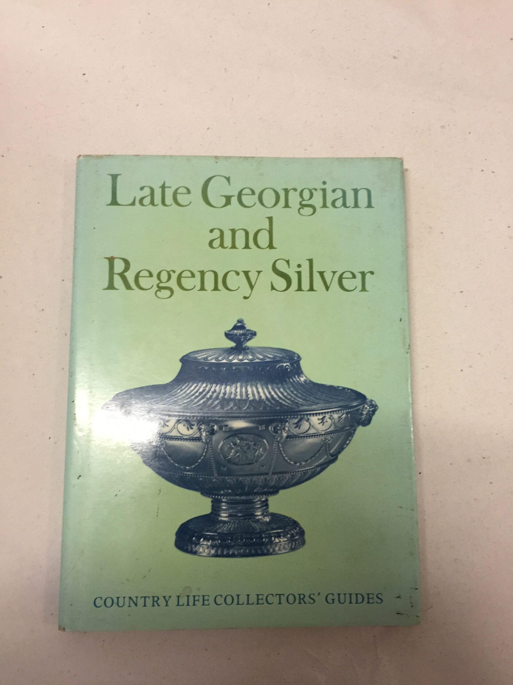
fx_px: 573
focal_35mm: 29
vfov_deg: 61.7
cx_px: 256
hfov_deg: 48.2
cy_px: 342
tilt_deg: -83.6
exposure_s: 1/33
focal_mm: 4.15
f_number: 2.2
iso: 125
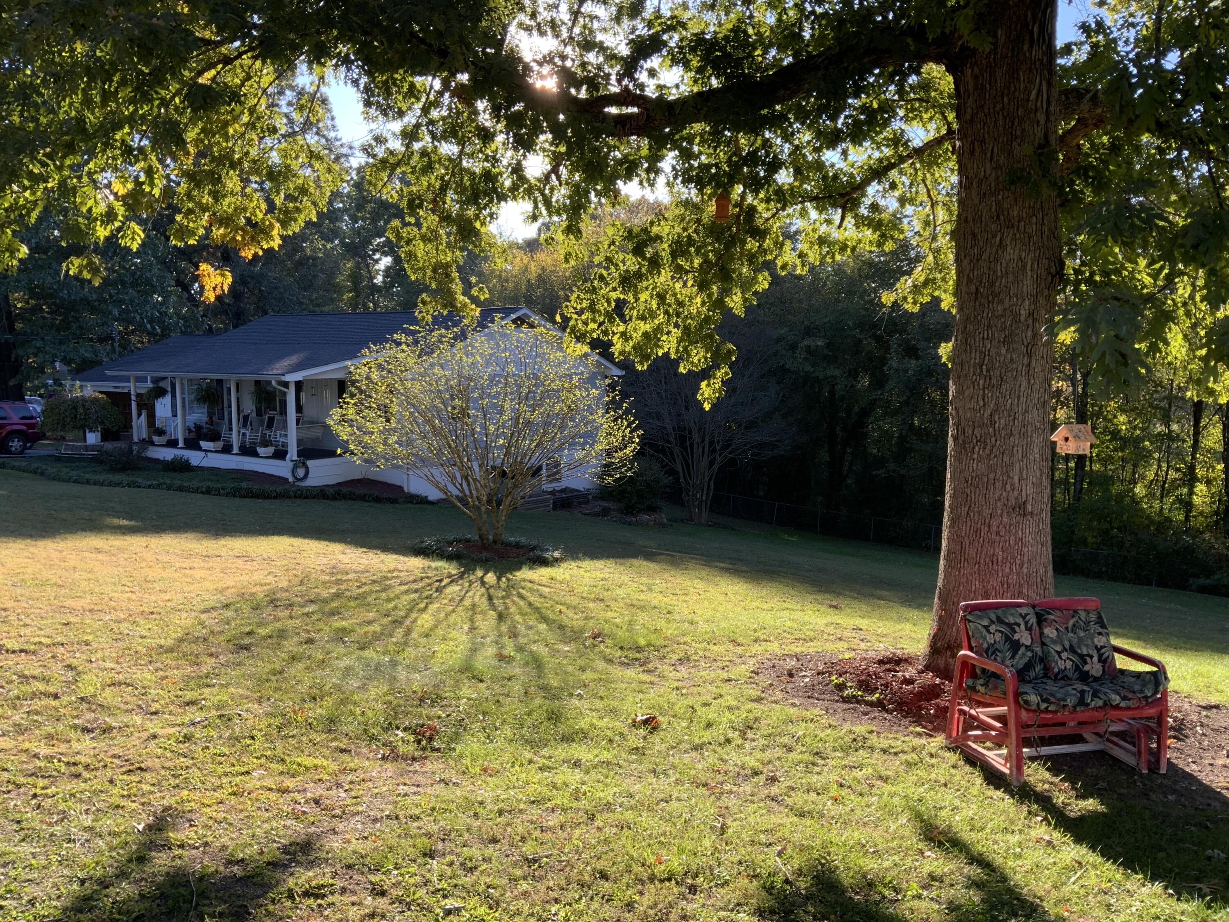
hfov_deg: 61.7
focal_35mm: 29
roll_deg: -0.9
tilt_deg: -5.1
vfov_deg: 48.2
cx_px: 614
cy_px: 461
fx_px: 1030
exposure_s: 1/265
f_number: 1.8
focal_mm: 3
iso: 16
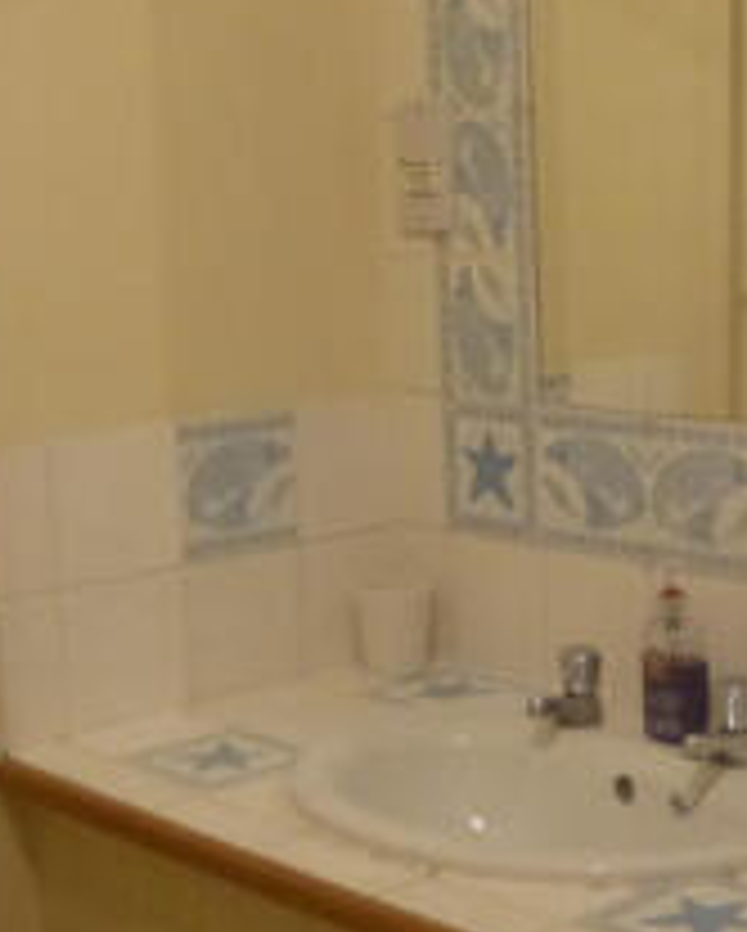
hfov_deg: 23.0
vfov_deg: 28.7
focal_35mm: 66
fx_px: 1821
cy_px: 457
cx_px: 529
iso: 400
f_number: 2.8
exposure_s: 1/25
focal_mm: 4.3
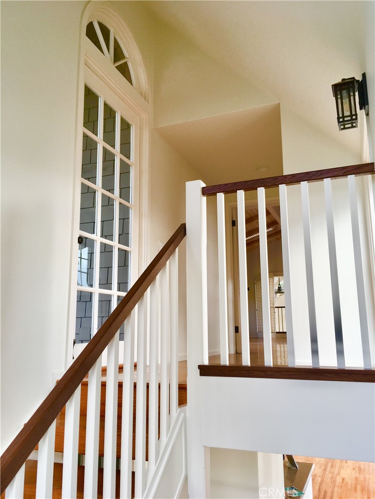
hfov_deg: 48.2
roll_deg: +0.5
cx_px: 188
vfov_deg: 61.7
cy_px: 250
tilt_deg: +9.9
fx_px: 419
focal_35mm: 29
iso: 32
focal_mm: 4.15
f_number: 2.2
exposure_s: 1/60
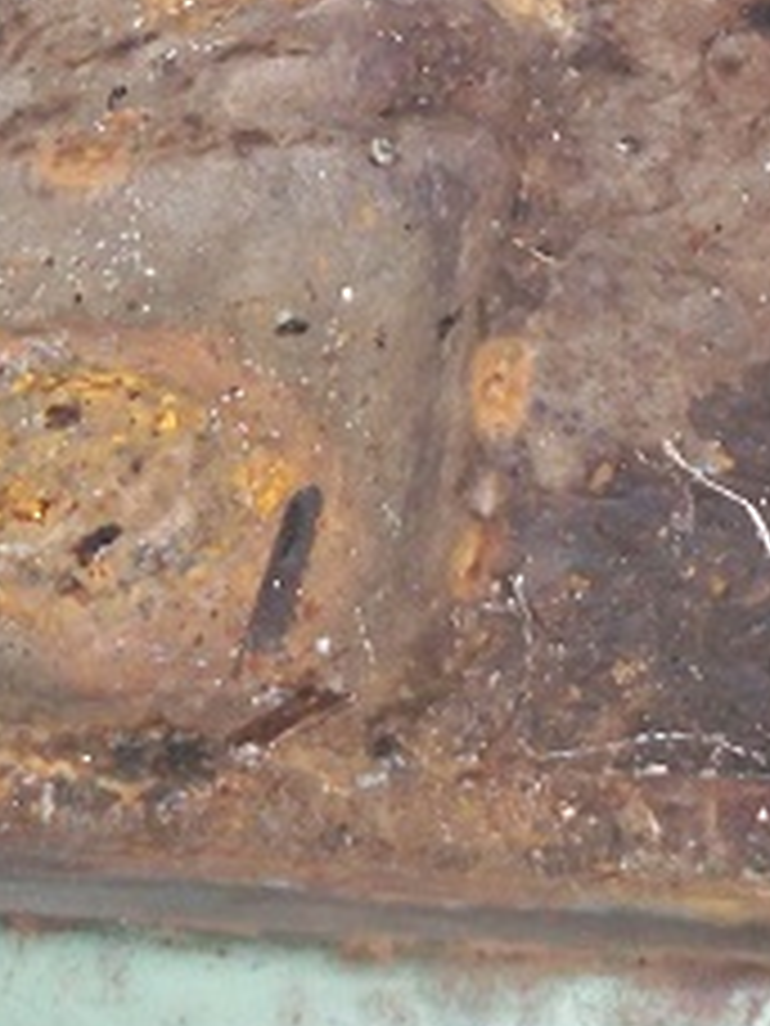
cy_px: -477
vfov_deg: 16.2
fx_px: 3322
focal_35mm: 112
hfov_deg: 13.2
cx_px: 482
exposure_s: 1/60
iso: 200
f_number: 3.1
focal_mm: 6.3
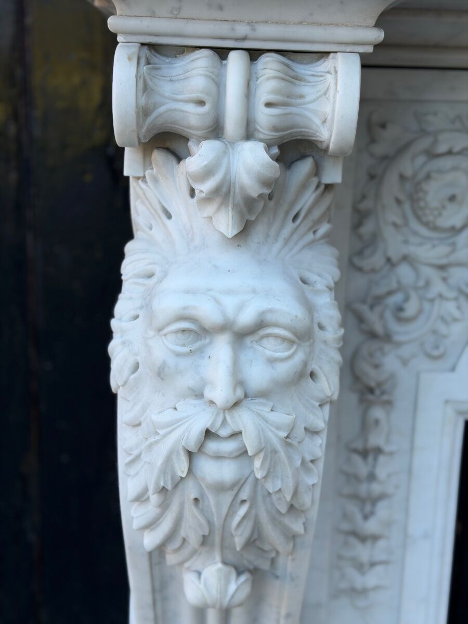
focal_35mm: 48
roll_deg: -2.5
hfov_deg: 30.3
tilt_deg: -13.9
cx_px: 234
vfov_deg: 39.7
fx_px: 865
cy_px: 312
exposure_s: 1/450
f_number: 1.78
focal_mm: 6.76
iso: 64
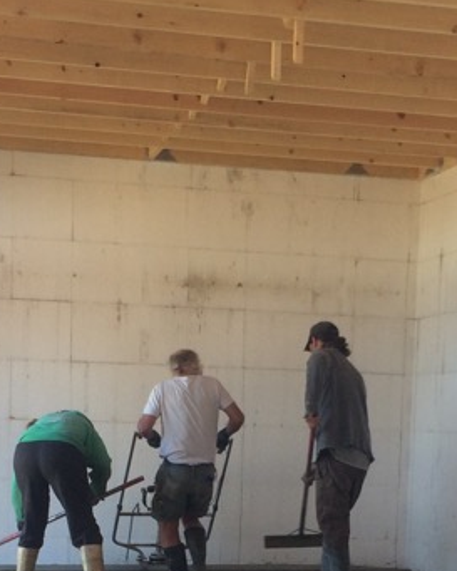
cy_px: 569
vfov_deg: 21.7
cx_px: 270
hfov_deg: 18.1
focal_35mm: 85
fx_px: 1436
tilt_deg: -5.6
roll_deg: -1.1
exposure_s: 1/120
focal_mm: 4.15
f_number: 2.2
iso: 50
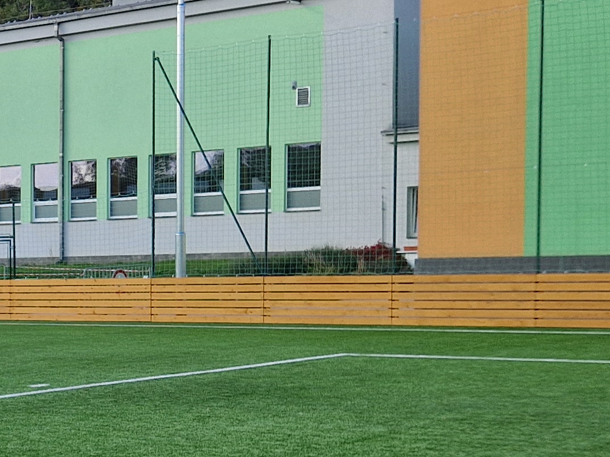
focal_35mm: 86
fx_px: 1515
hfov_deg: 19.9
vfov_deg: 17.0
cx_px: -292
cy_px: 370
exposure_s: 1/974
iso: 50
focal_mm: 5.4
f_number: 1.8
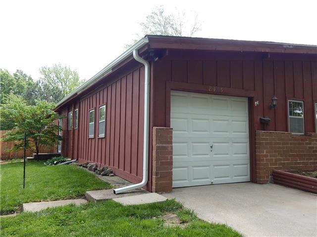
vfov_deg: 45.4
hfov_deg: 58.4
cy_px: 118
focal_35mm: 31
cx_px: 158
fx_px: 284
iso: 125
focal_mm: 5.6
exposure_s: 1/400
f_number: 3.2
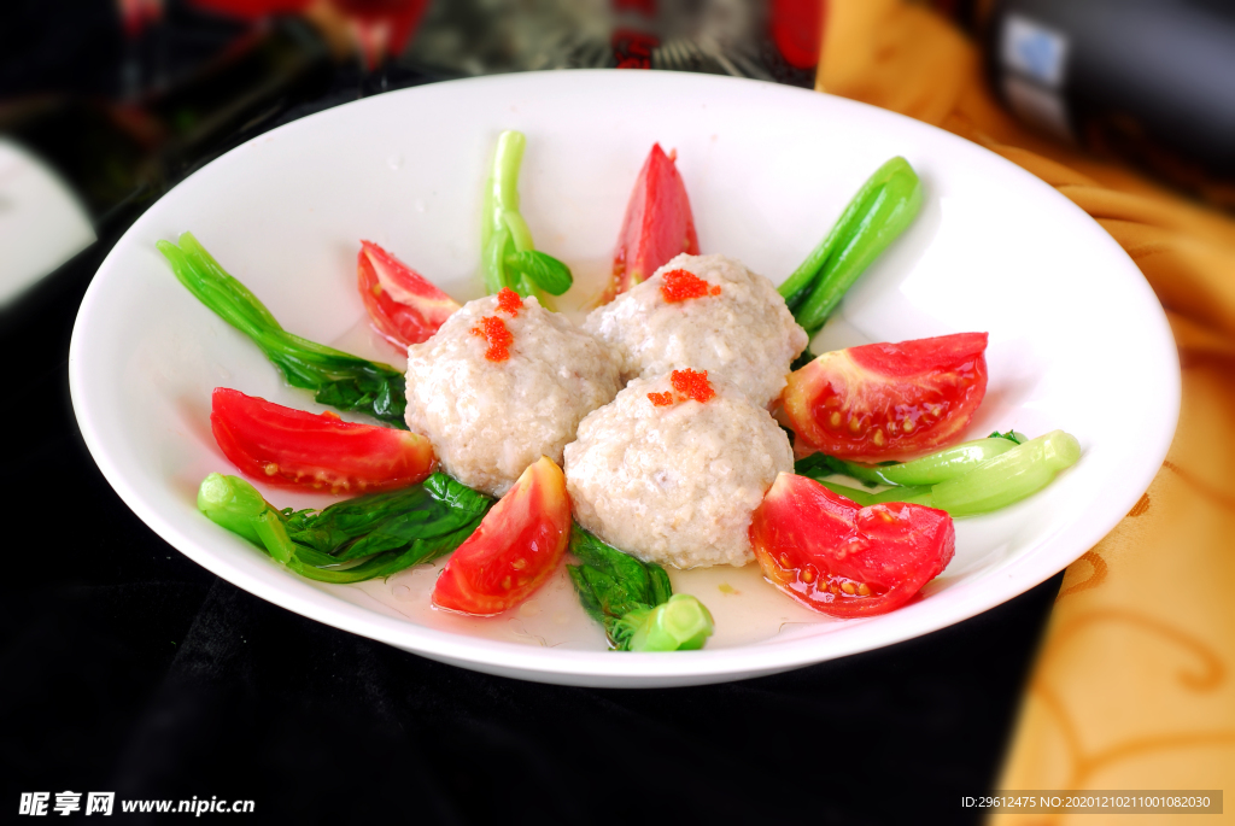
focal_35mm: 90
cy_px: 413
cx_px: 618
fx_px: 3091
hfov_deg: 22.6
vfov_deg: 15.2
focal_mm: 60
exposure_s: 1/200
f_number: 7.1
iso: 100
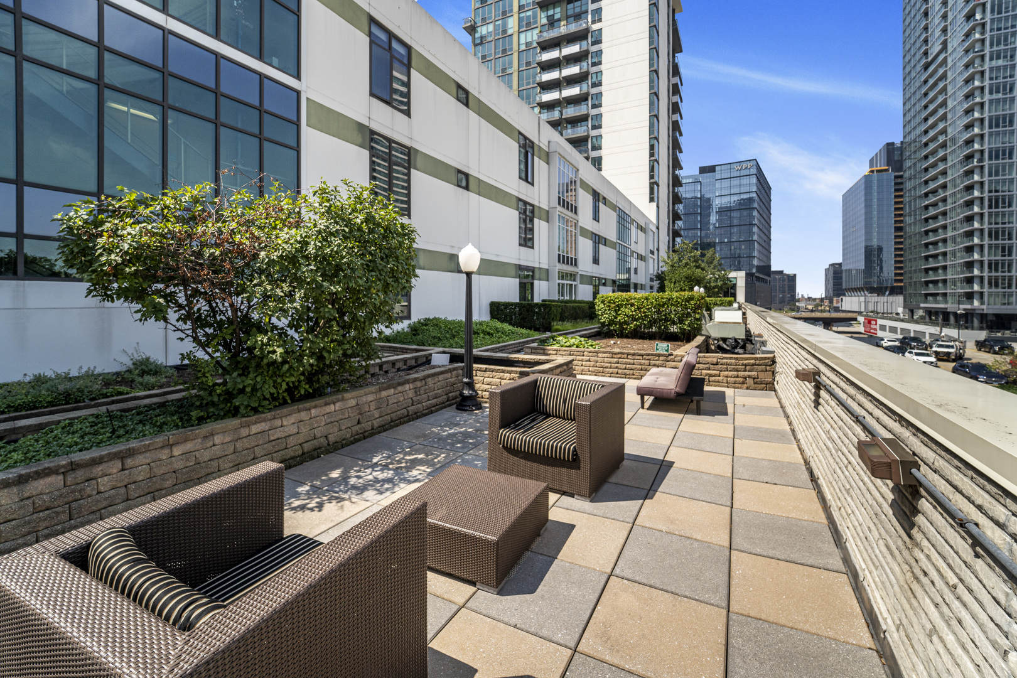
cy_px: 339
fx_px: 395
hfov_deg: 104.3
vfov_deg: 81.2
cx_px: 508
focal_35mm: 14
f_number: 9
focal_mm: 14
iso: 320
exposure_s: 1/800
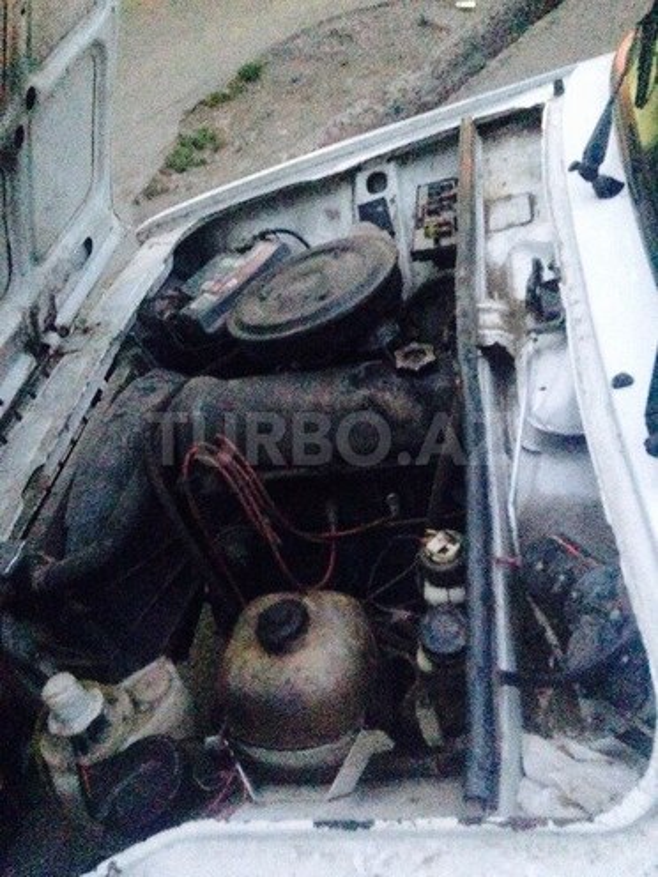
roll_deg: +17.1
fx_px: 836
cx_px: 329
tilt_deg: -41.5
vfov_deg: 55.4
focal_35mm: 33
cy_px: 438
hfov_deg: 42.9
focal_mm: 4.12
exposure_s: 1/15
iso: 2500
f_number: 2.4
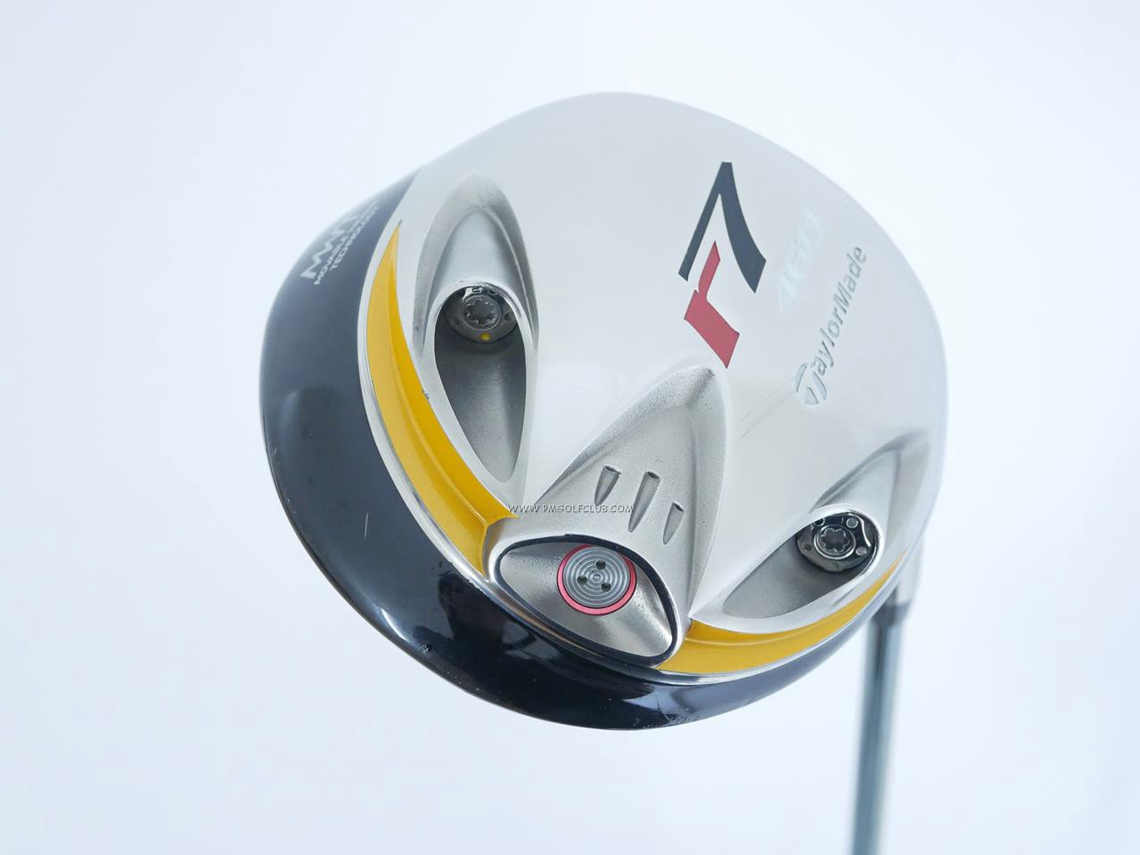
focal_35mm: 50
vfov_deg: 29.1
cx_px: 570
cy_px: 428
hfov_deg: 38.2
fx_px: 1647
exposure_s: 1/50
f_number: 4.5
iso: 1600
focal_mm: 25
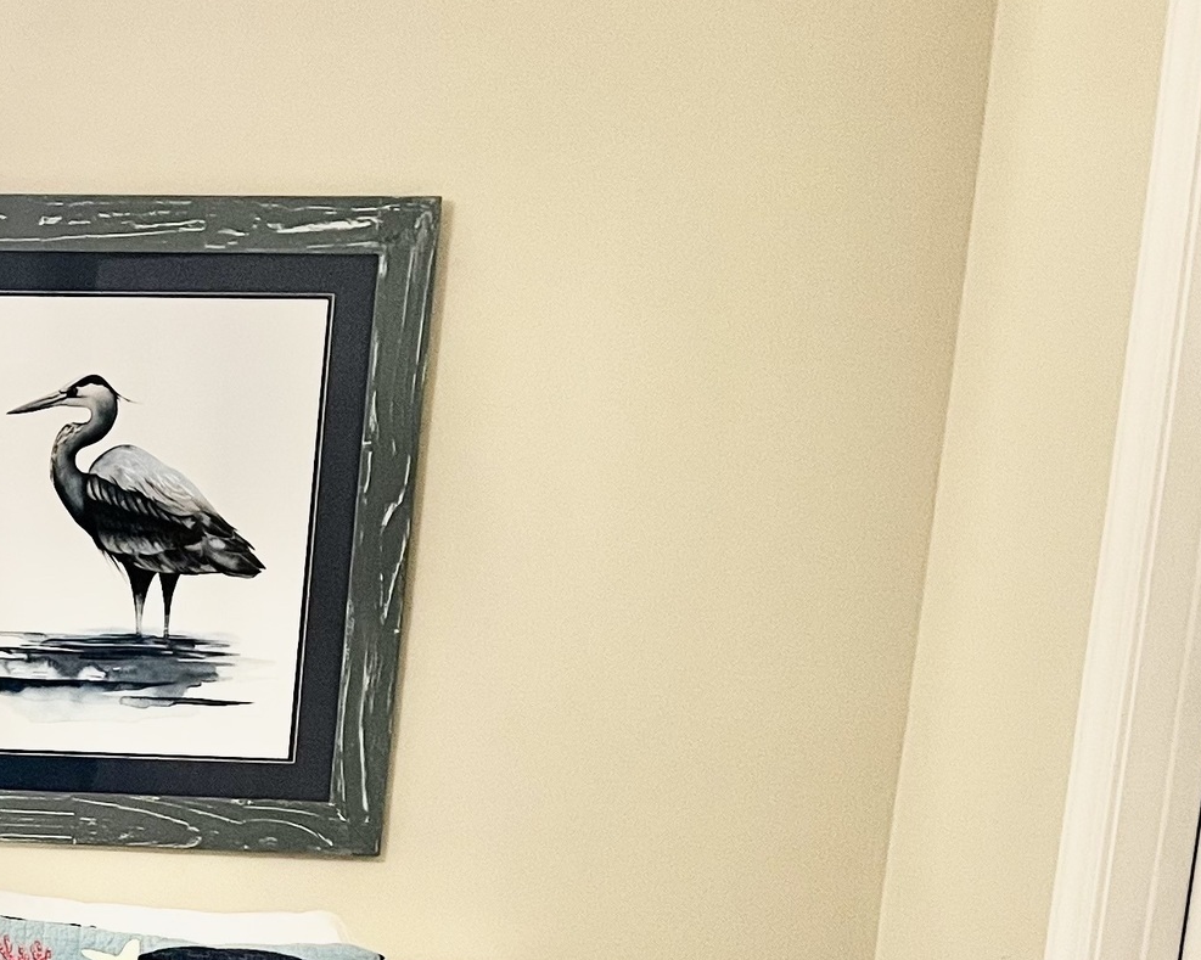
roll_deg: -0.9
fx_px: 2807
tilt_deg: -12.0
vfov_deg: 18.7
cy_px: 1049
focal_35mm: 79
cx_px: -539
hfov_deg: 20.9
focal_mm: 5.1
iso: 250
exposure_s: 1/60
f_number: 1.6
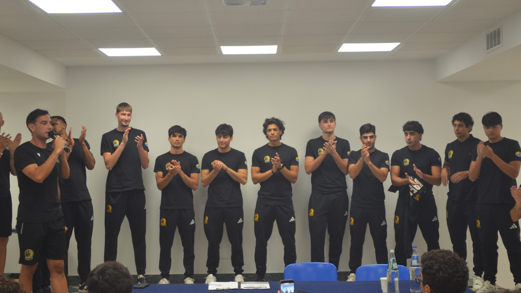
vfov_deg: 23.5
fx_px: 705
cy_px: 144
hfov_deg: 40.6
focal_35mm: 51
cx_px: 258
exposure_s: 1/60
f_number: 4
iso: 500
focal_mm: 32
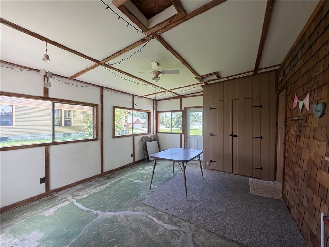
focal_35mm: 14
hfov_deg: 102.1
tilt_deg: +0.2
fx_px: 133
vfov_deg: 85.7
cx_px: 164
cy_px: 124
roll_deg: +0.7
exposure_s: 1/121
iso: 64
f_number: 2.2
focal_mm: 2.22
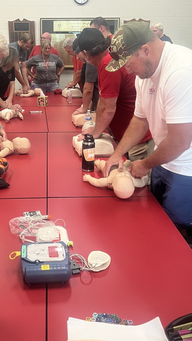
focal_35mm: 37
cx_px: 57
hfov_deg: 31.6
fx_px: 335
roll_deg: +0.9
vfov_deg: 54.0
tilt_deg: -20.4
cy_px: 164
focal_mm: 5.1
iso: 160
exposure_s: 1/60
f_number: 1.6
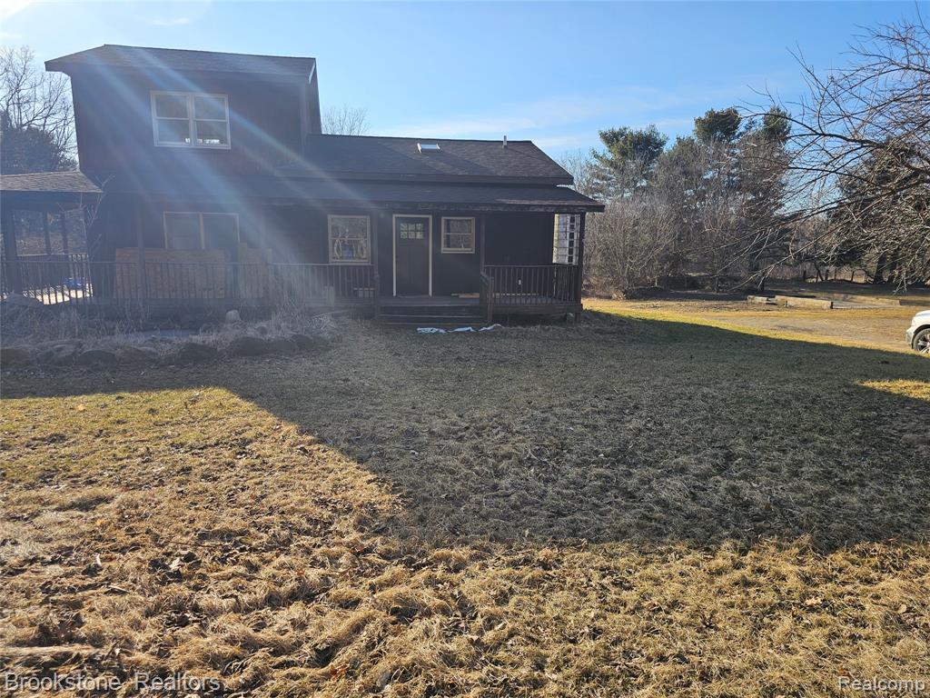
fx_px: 618
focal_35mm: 23
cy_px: 349
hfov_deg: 73.9
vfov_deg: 58.9
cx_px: 465
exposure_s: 1/645
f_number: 1.7
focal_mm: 6.3
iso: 10
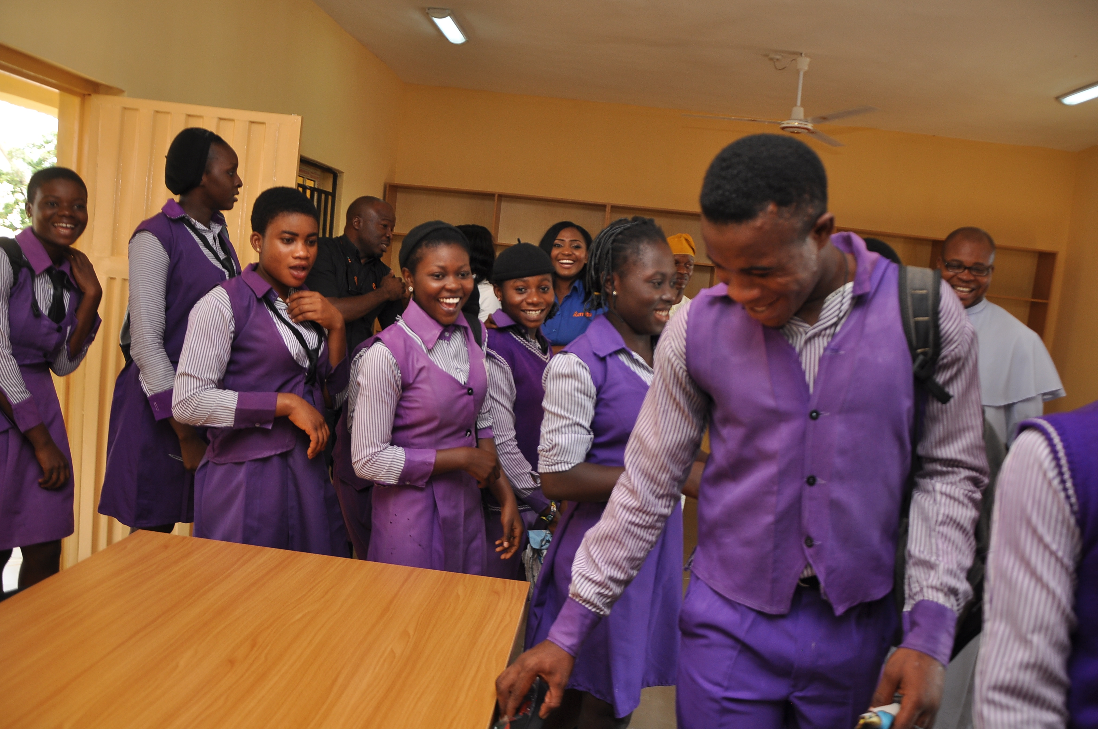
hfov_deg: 67.4
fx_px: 822
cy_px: 364
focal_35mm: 27
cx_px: 549
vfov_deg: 47.8
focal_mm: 18
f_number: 4.8
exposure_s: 1/125
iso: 250
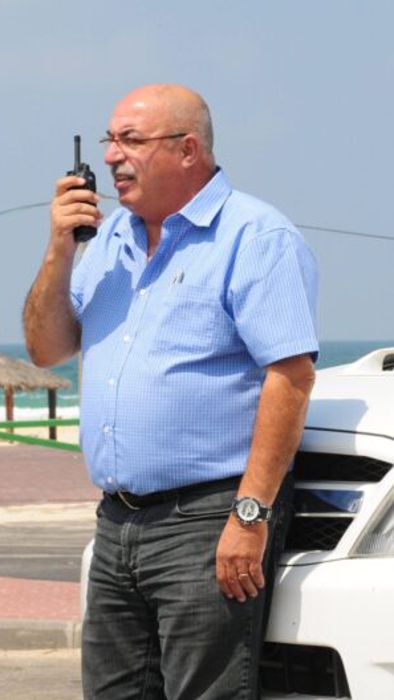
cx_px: 263
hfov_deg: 6.2
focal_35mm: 195
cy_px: 351
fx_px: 3622
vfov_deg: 11.0
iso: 640
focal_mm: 82
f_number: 14
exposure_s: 1/500
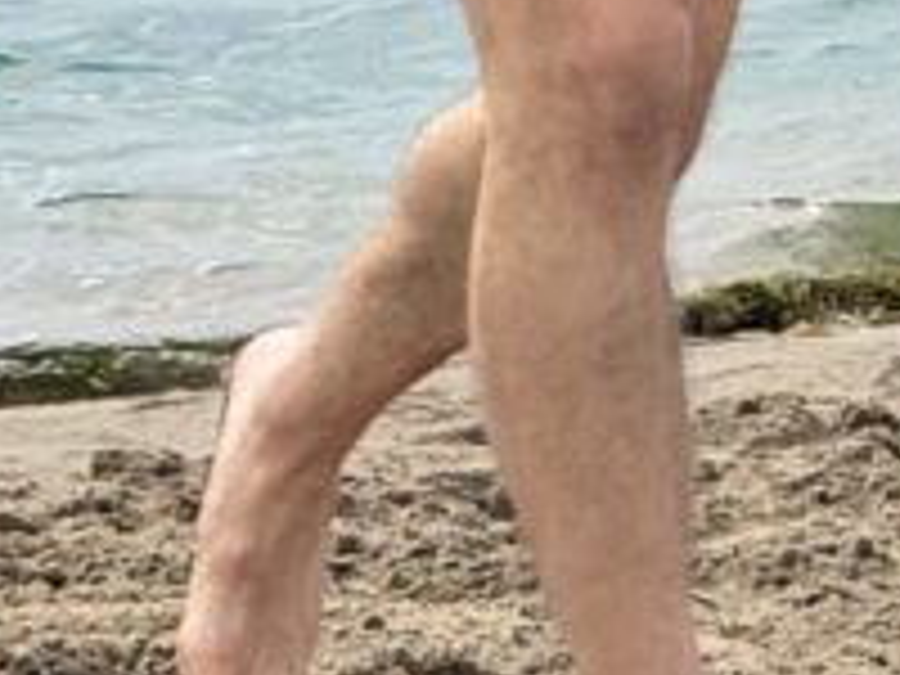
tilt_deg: -1.5
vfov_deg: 2.4
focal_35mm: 614
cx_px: 1760
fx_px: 15964
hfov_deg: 3.2
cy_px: -756
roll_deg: -0.4
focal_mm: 15.66
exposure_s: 1/1969
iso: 50
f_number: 2.8
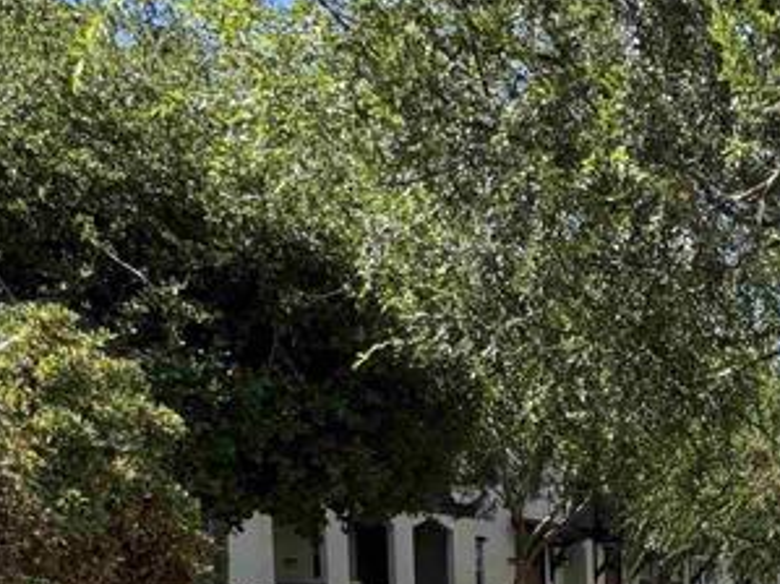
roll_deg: +0.7
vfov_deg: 26.8
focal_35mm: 48
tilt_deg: -4.4
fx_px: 1081
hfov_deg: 33.4
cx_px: 903
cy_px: 701
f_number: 2.2
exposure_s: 1/868
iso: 50
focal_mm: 2.22
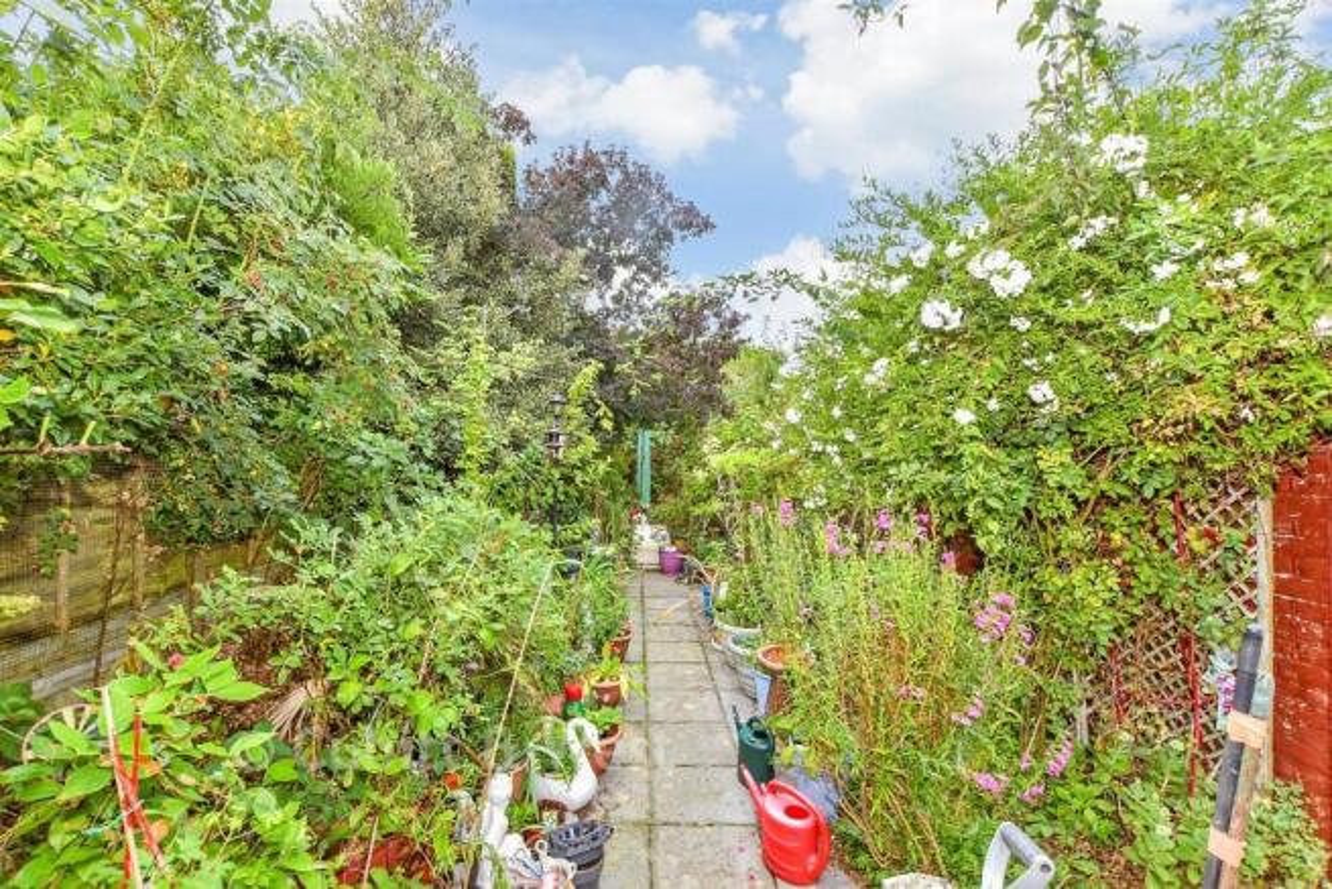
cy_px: 444
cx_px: 666
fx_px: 555
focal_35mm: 15
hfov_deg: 100.4
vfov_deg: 77.4
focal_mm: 10
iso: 400
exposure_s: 1/40
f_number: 8
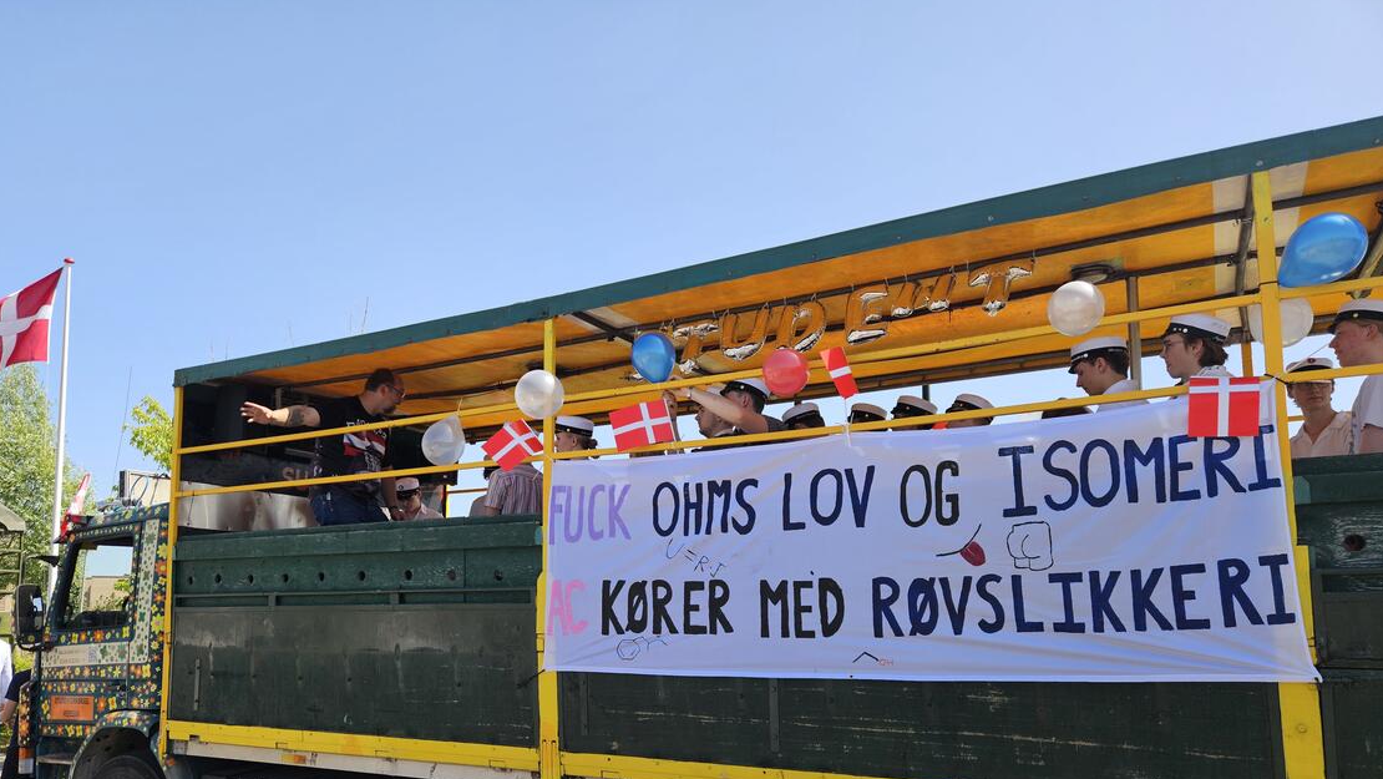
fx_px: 954
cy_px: 526
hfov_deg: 71.9
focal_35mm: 26
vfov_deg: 43.7
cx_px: 673
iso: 25
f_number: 1.8
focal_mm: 5.4
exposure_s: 1/823
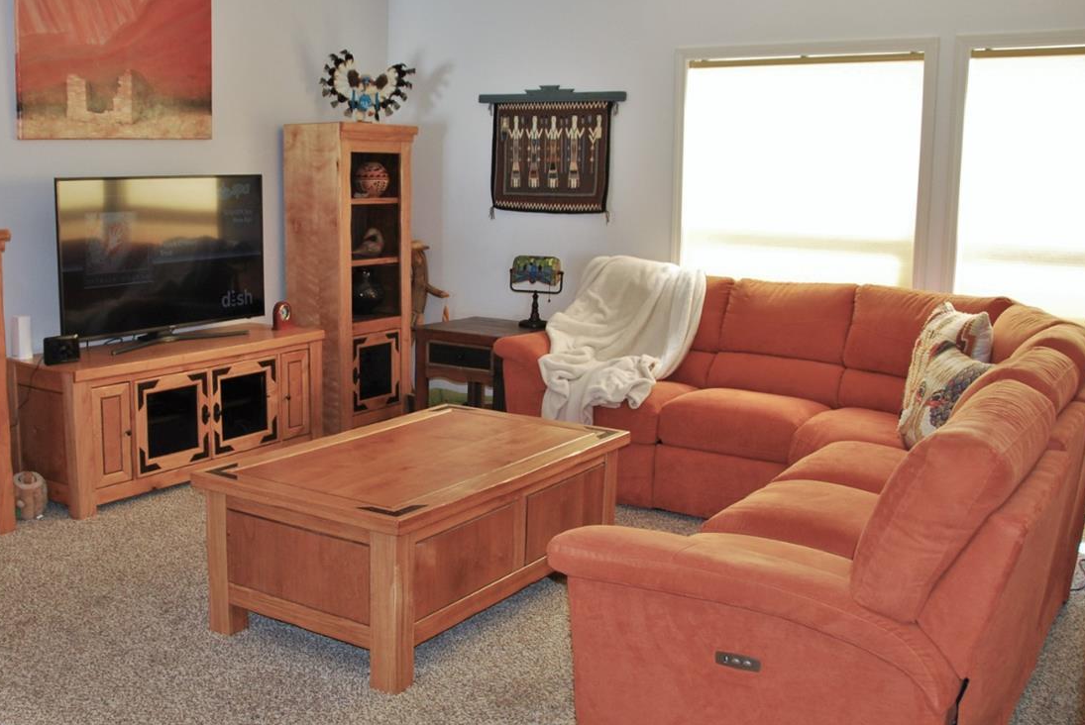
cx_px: 383
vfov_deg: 36.0
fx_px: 1116
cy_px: 351
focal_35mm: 37
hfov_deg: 51.1
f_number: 4
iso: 400
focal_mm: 18
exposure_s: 1/60
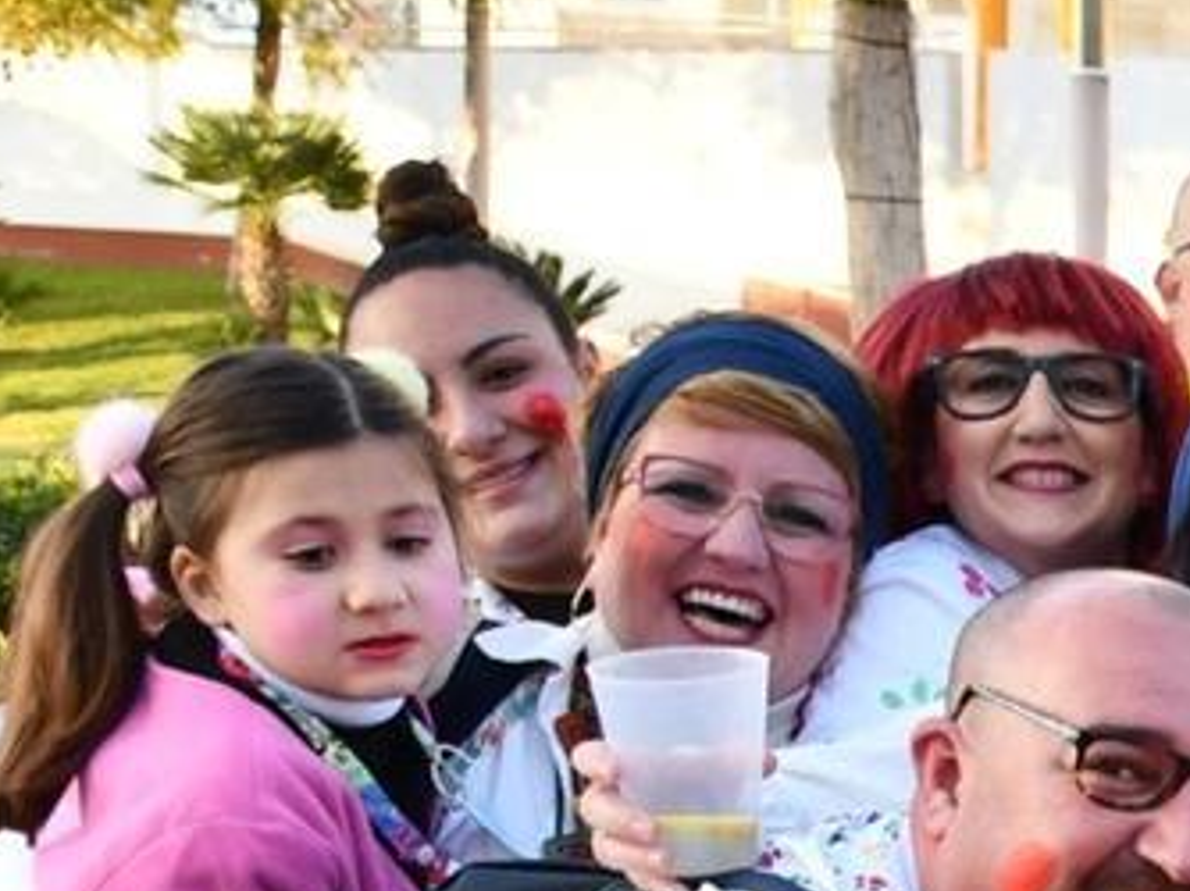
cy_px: 1326
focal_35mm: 126
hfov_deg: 13.0
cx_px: 2565
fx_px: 4328
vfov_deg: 11.3
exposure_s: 1/250
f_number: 4.5
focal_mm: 18
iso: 400
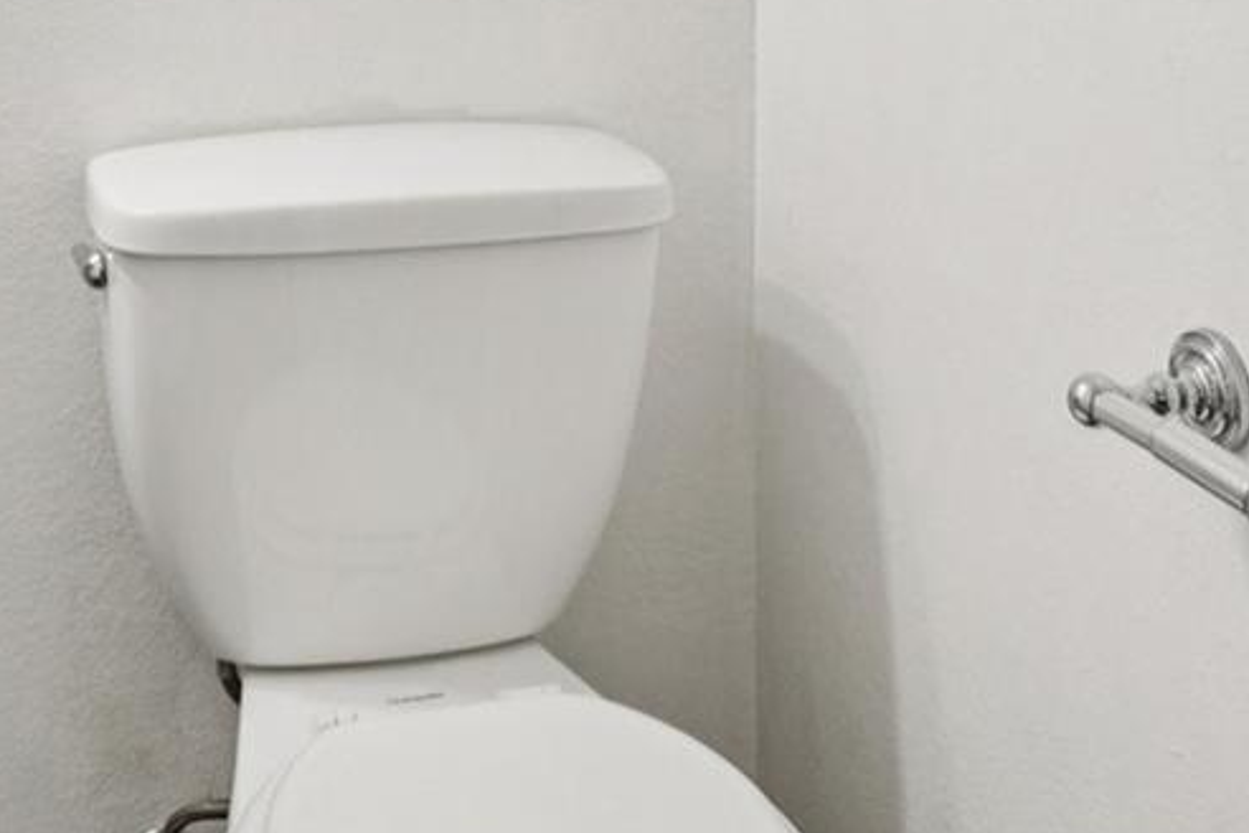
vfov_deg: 22.1
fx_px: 1860
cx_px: 378
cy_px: -310
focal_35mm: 54
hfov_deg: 36.6
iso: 320
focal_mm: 11
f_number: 8
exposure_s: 1/30
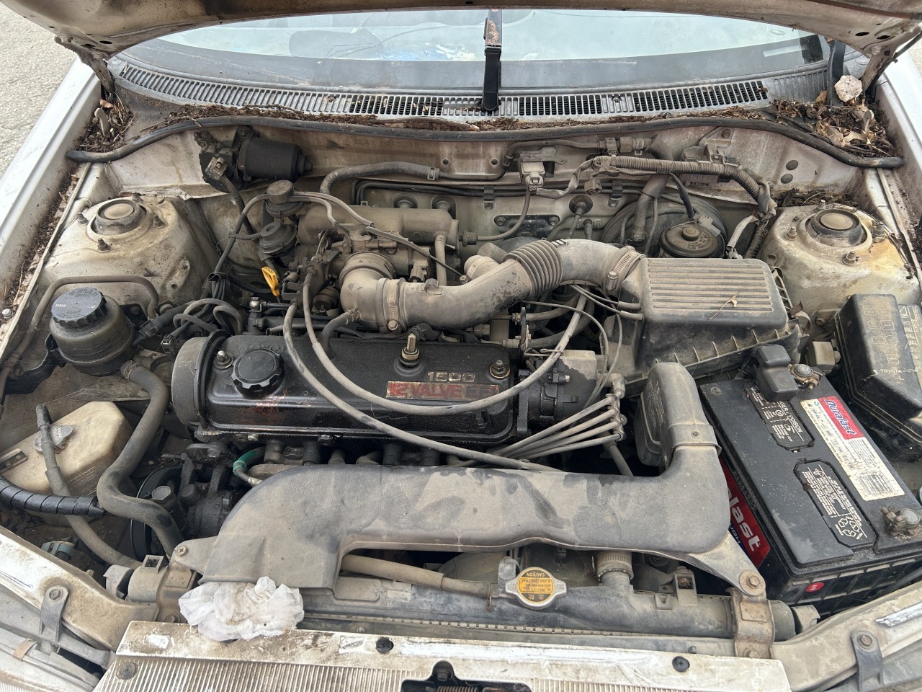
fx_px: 693
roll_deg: +3.1
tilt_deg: -44.2
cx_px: 461
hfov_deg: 67.3
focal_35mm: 26
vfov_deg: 53.1
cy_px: 346
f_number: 1.5
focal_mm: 5.7
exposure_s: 1/552
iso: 50
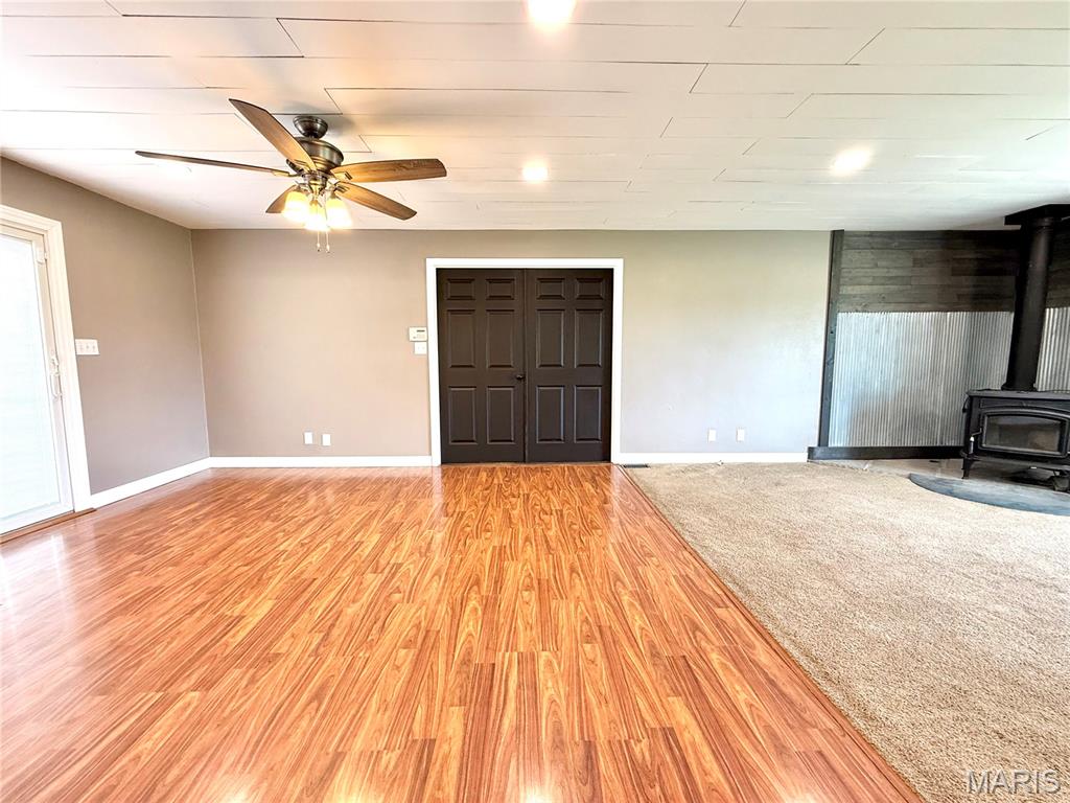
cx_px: 535
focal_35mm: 14
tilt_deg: -5.3
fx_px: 433
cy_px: 402
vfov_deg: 85.7
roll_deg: +0.6
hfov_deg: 102.1
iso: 200
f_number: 2.2
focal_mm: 2.22
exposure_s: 1/60
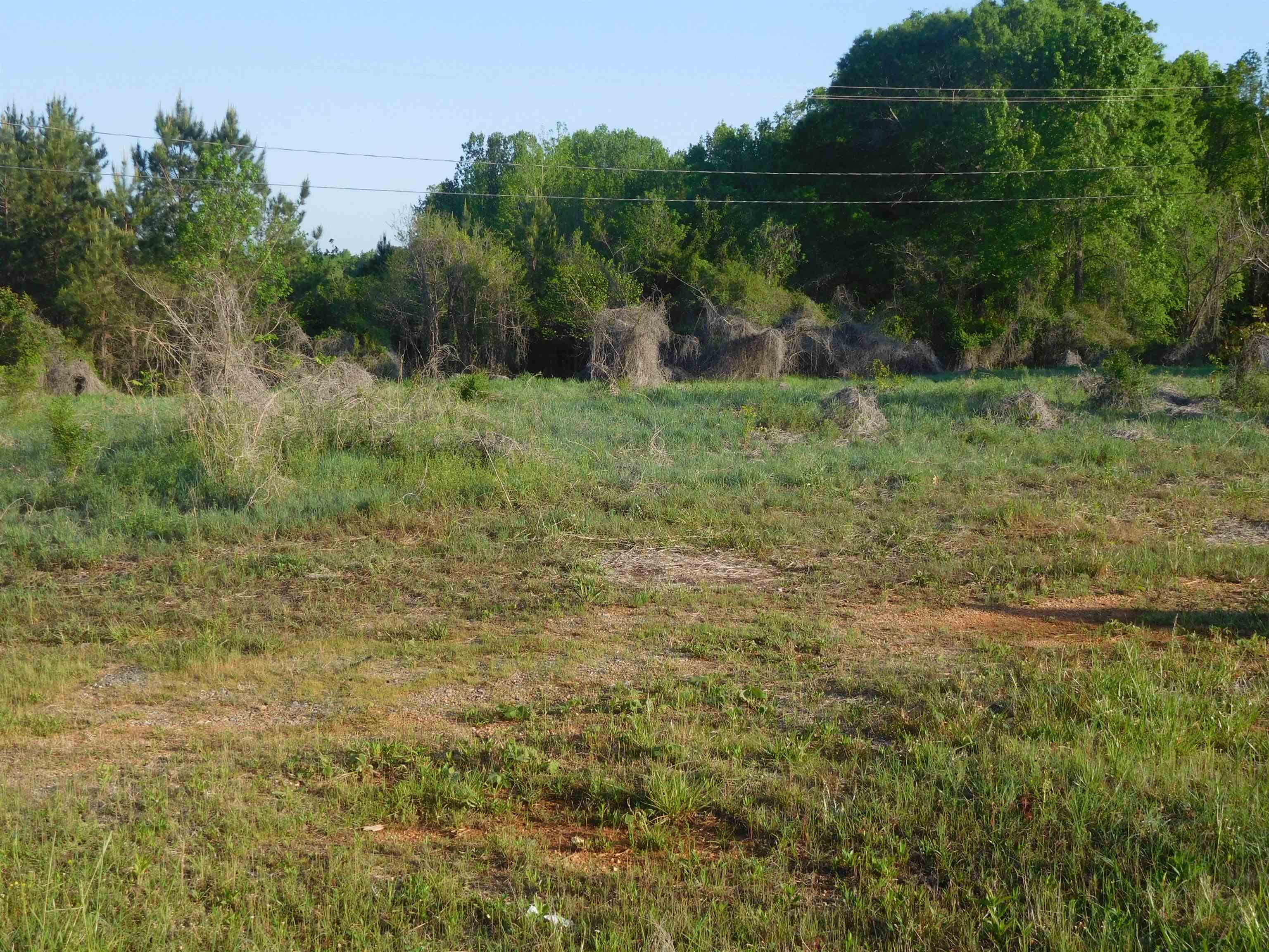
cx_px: 634
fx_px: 1650
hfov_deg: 42.1
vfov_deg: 32.2
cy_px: 476
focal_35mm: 45
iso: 125
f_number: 4
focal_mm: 8
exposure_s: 1/500
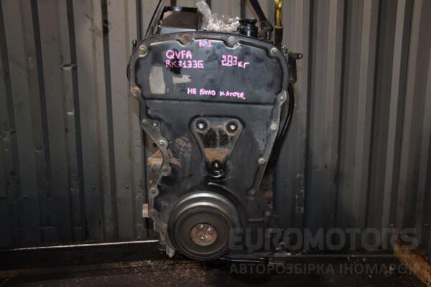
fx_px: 431
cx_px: 216
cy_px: 144
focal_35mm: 36
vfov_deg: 36.9
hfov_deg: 53.1
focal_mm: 24
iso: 800
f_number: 5
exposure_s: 1/60
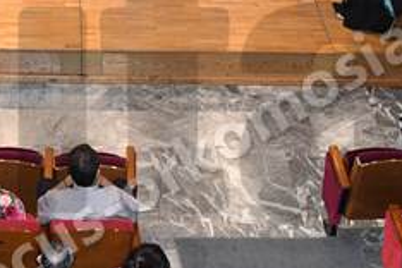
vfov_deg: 11.2
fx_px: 1318
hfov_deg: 16.8
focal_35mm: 118
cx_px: -33
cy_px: -117
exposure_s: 1/60
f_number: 8
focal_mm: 24
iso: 2000
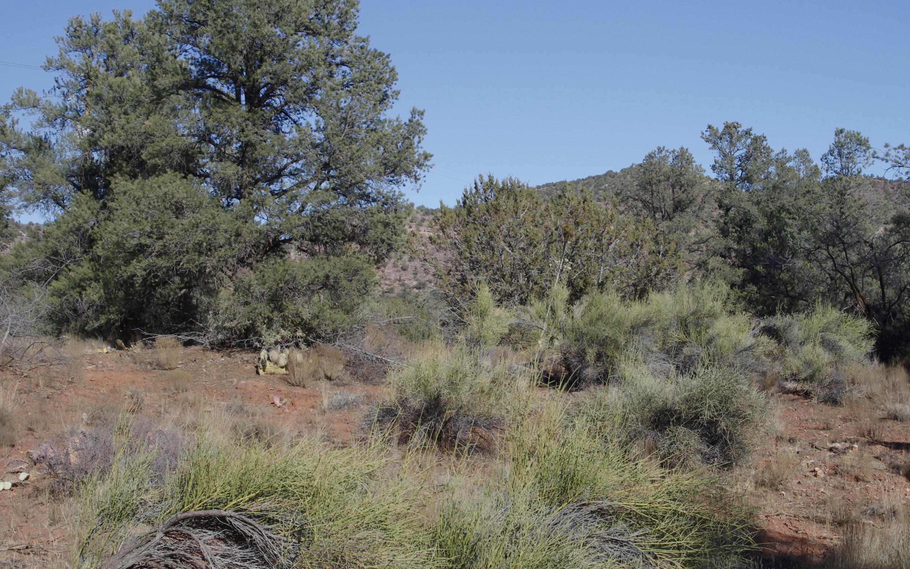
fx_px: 1265
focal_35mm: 51
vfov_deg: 25.3
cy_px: 286
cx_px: 513
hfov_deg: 39.5
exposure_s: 1/160
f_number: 14
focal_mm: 28
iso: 640
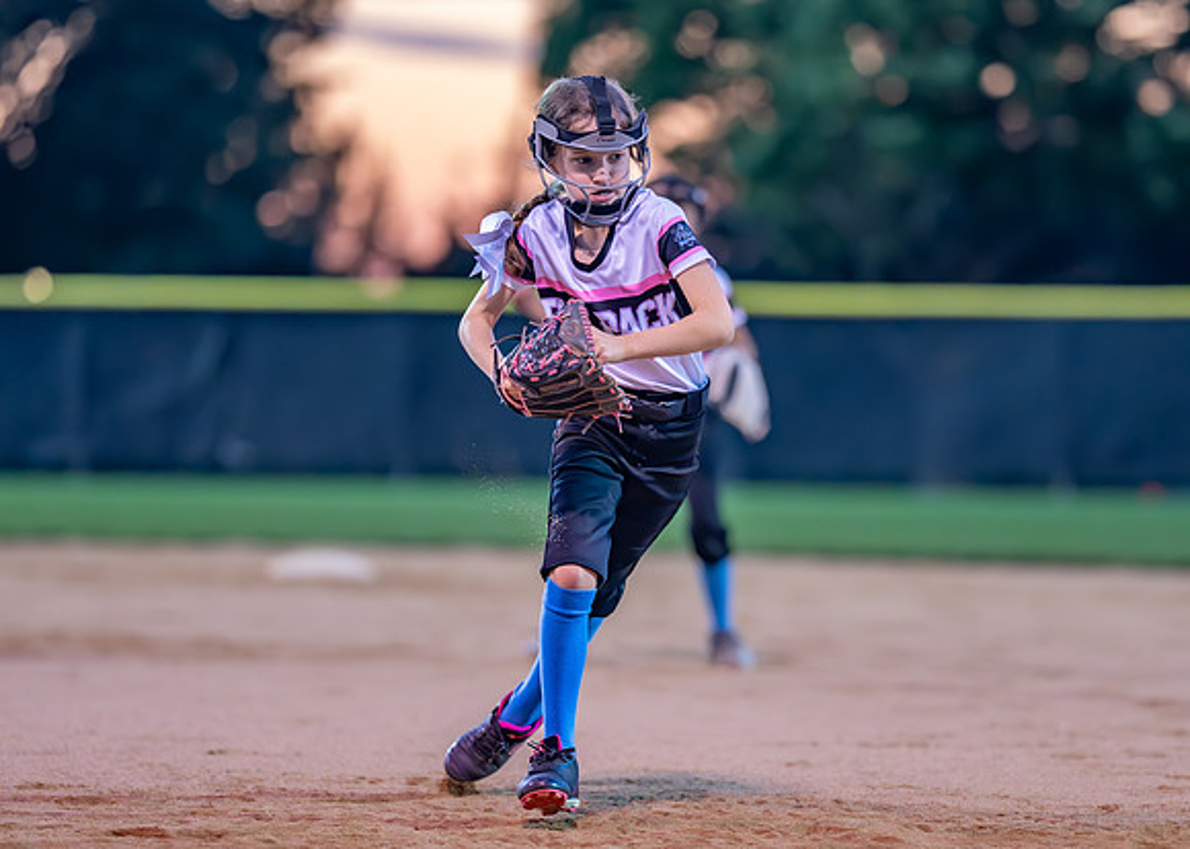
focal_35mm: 218
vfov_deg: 6.6
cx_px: 705
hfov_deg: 9.3
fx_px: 7351
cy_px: 470
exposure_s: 1/1250
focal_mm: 135
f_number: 1.8
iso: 4000
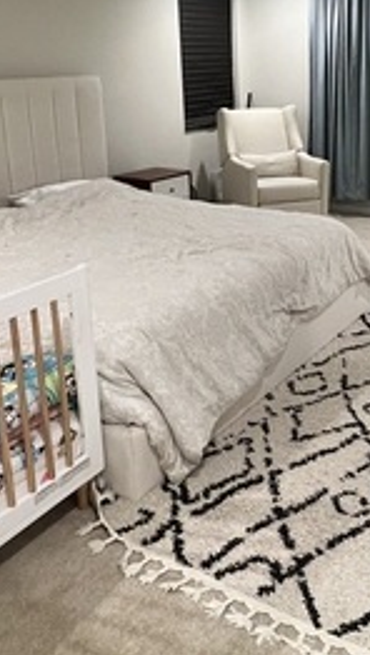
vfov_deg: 53.8
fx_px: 626
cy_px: 202
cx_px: 271
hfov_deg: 32.4
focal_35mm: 36
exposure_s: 1/60
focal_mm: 1.57
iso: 320
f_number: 1.8
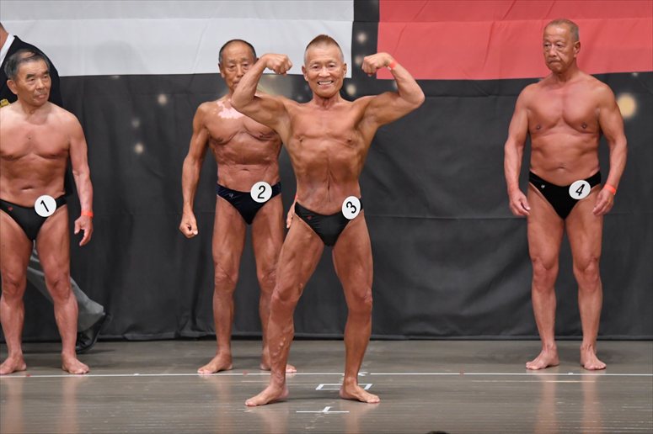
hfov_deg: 9.5
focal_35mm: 217
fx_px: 3934
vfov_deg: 6.3
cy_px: 217
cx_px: 326
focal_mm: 145
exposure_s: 1/400
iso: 5000
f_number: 5.6
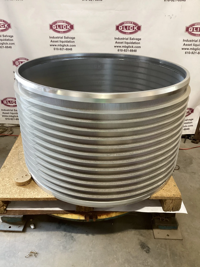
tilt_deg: -26.7
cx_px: 100
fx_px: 239
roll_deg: +1.0
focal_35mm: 31
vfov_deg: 58.4
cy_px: 134
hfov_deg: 45.4
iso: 320
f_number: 2.4
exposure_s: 1/50
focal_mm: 3.3
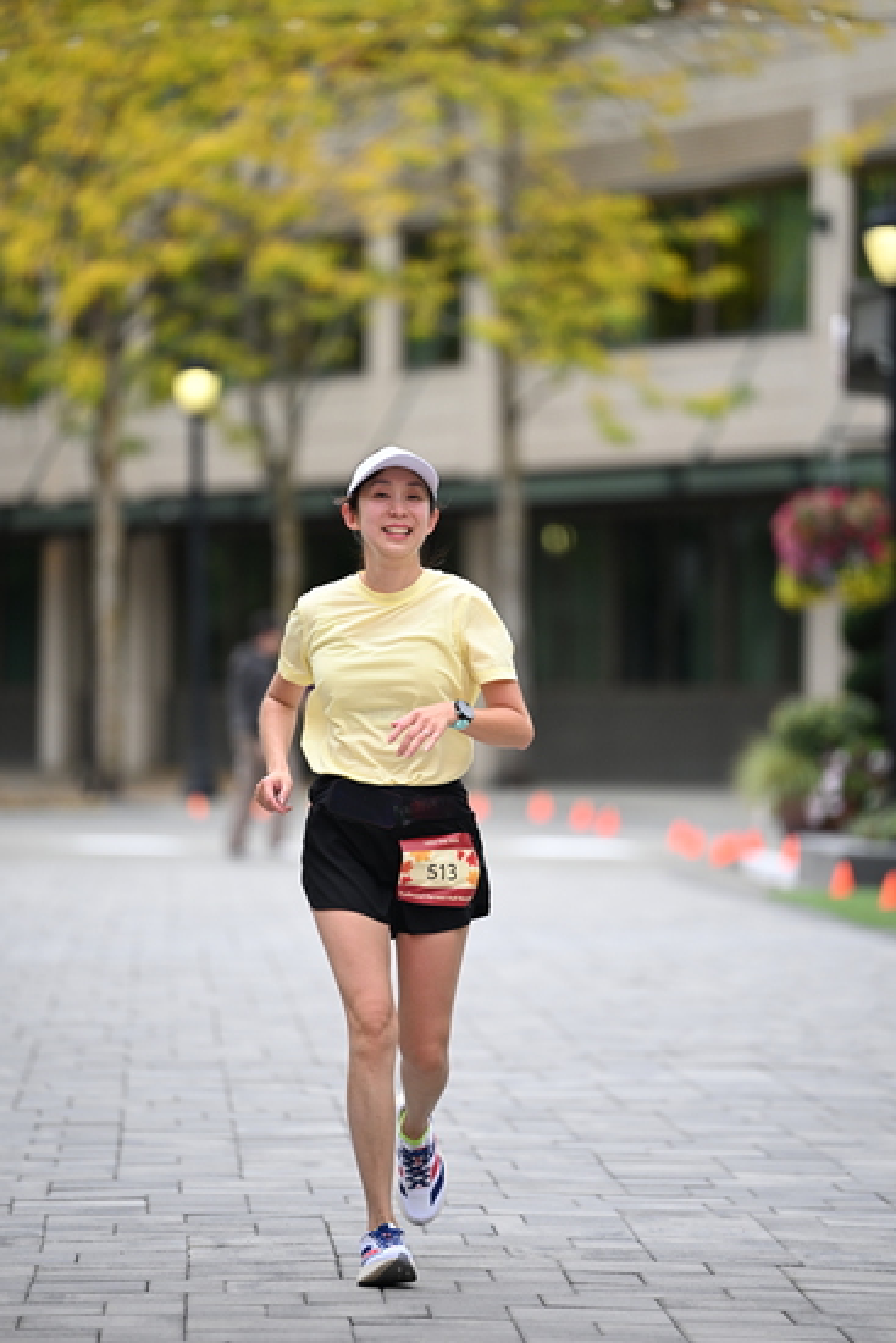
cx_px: 448
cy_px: 672
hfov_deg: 6.9
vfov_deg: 10.3
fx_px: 7461
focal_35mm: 200
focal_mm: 200
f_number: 2.8
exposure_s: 1/2000
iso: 640
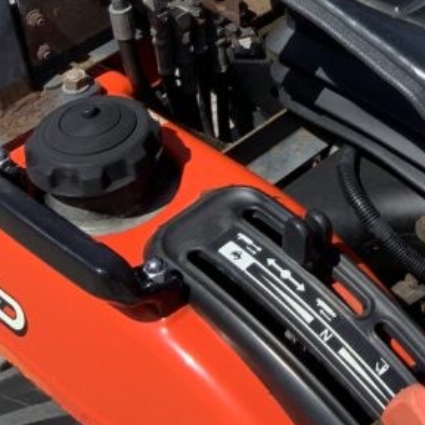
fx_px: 1264
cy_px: -90
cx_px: 546
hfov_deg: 17.9
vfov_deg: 18.1
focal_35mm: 91
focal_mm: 3
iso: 16
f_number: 1.8
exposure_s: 1/1626
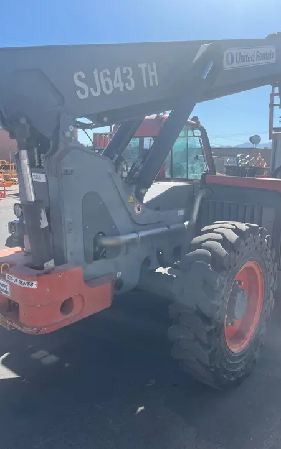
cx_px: 147
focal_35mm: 28
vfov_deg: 66.5
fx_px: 343
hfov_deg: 44.5
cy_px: 223
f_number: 1.6
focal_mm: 5.1
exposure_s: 1/1890
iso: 50
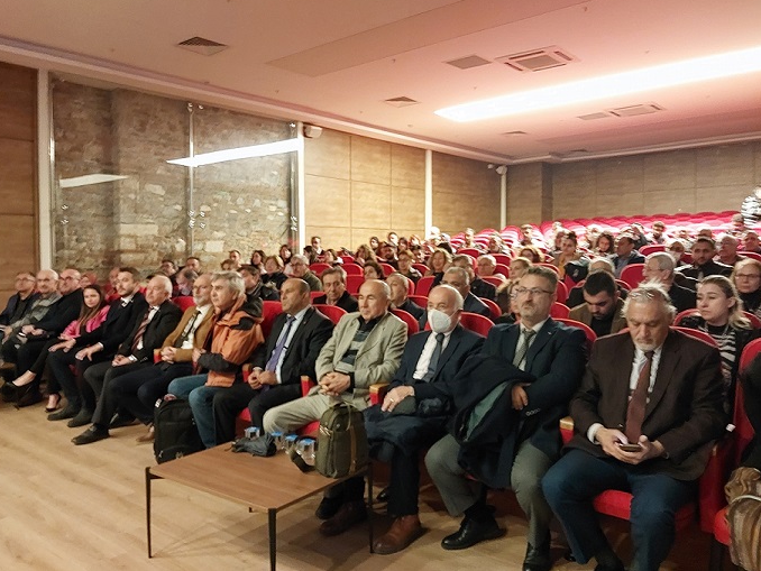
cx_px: 386
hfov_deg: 58.3
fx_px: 682
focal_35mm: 31
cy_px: 278
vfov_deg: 45.5
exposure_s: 1/25
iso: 800
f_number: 1.8
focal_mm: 4.6
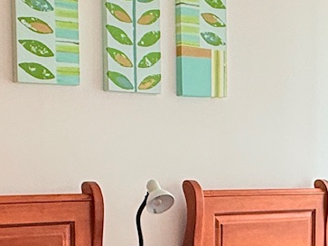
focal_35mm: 79
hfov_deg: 24.7
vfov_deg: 18.3
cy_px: 234
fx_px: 748
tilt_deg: -3.5
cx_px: 162
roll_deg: +0.4
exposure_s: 1/99
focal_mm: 2.22
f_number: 2.2
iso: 80
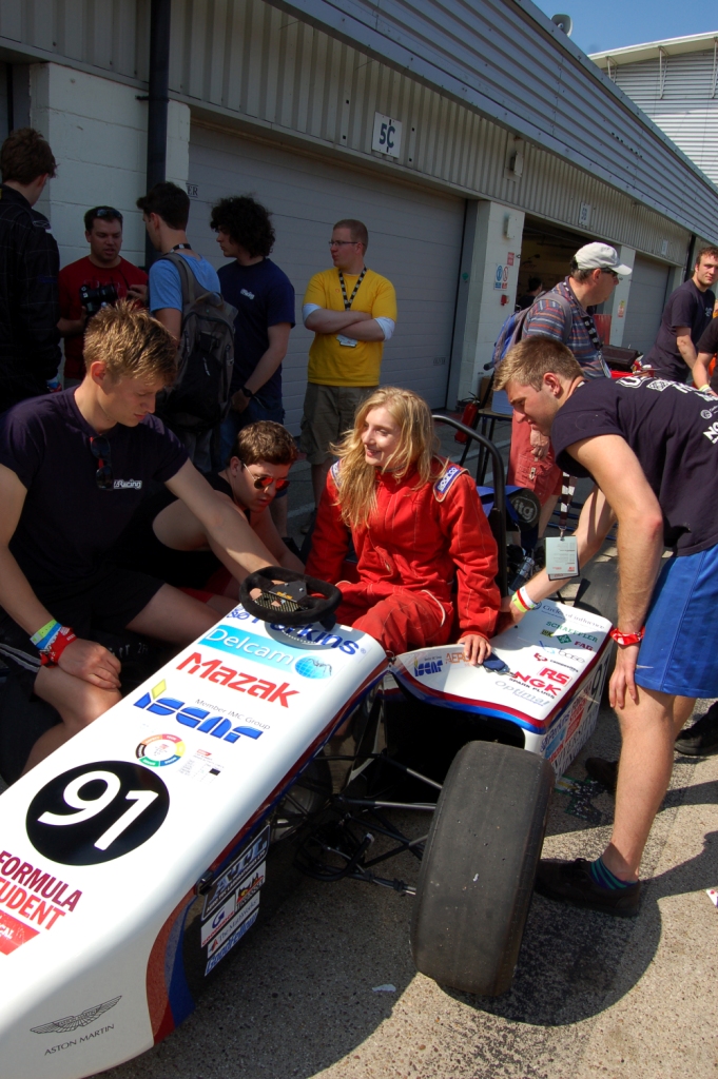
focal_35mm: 27
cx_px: 359
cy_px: 540
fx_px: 809
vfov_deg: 67.4
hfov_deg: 47.9
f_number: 9
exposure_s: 1/320
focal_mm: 18
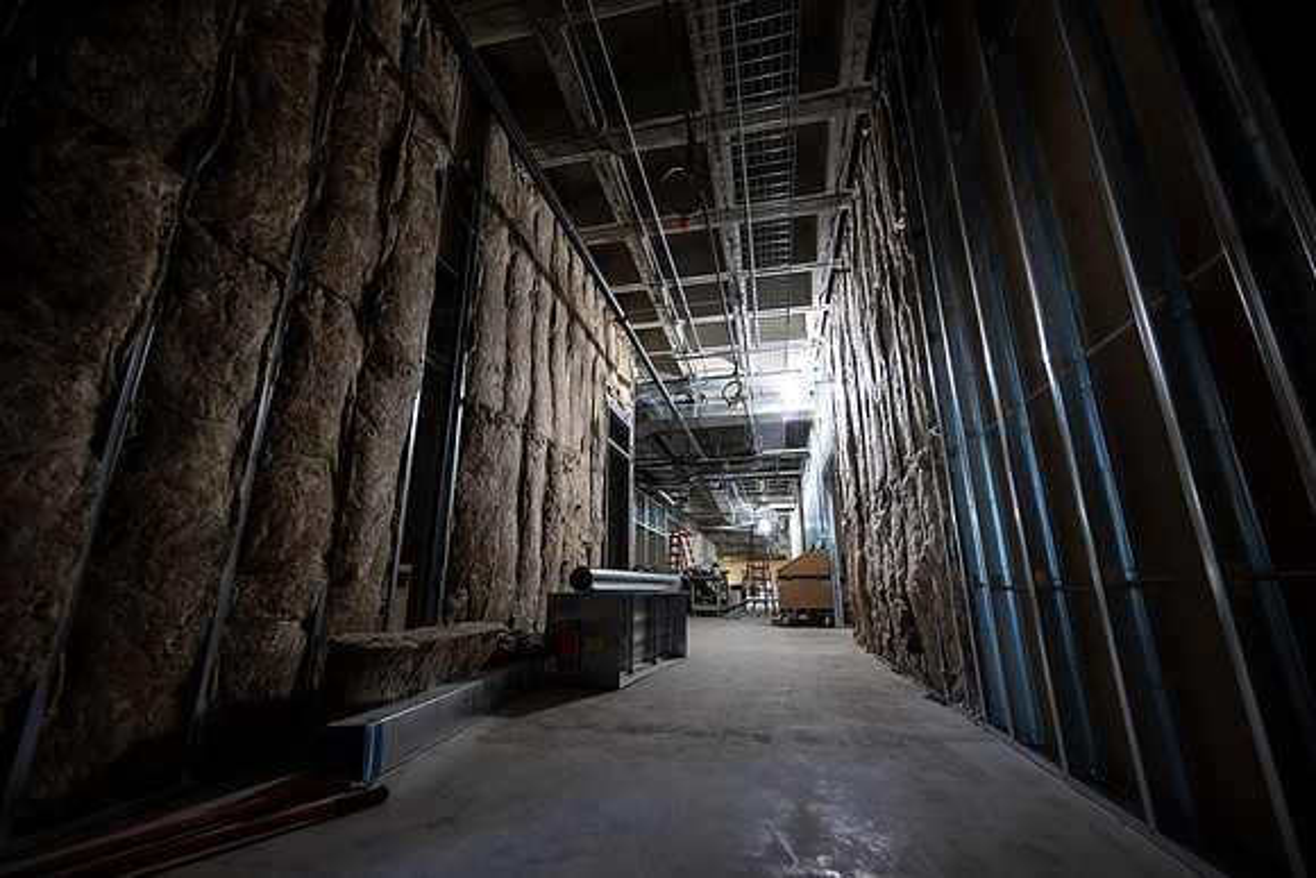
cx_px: 658
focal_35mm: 15
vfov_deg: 77.4
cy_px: 439
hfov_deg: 100.4
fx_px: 548
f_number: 4
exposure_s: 1/50
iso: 800
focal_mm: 15
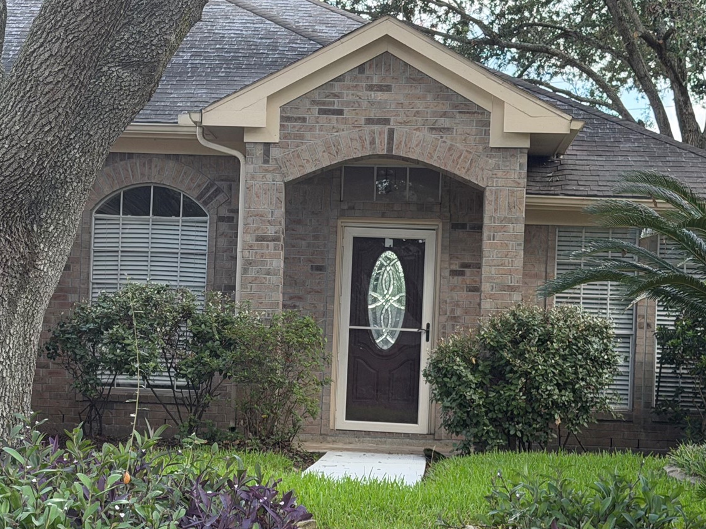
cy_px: 314
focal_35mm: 87
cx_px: 262
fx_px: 1774
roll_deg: -2.1
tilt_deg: +1.8
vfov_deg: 17.0
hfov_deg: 22.5
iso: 100
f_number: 1.78
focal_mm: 6.76
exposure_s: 1/534
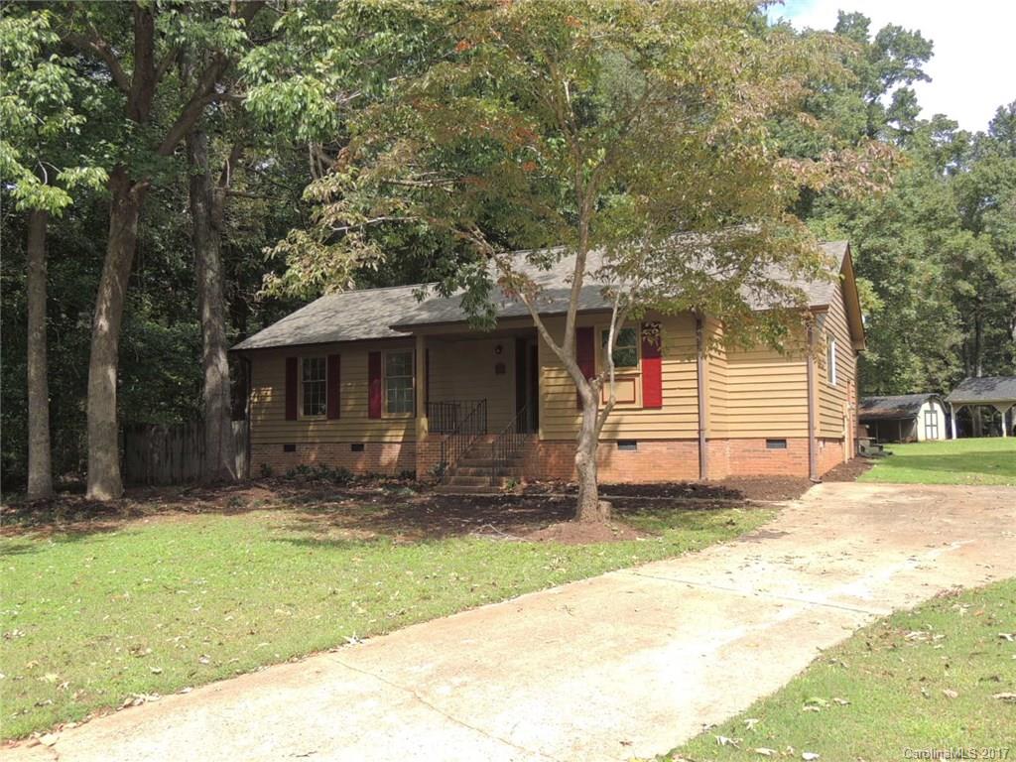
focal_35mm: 30
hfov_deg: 60.0
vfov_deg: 46.8
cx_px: 508
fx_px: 881
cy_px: 381
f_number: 3.1
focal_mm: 5.3
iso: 100
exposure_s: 1/500
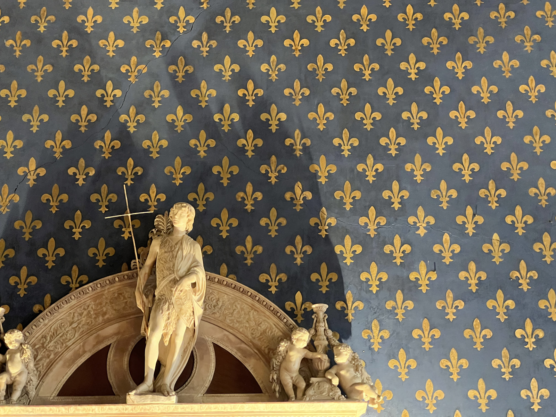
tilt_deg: +23.0
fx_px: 1237
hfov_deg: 25.3
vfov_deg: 19.1
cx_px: 278
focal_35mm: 77
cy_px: 208
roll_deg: +0.6
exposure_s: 1/30
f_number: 2.8
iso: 1600
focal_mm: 9
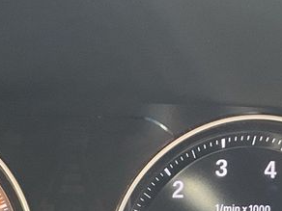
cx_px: 2
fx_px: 969
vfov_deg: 12.0
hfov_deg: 16.2
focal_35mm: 119
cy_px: 294
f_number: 1.8
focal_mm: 3
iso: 50
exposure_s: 1/122
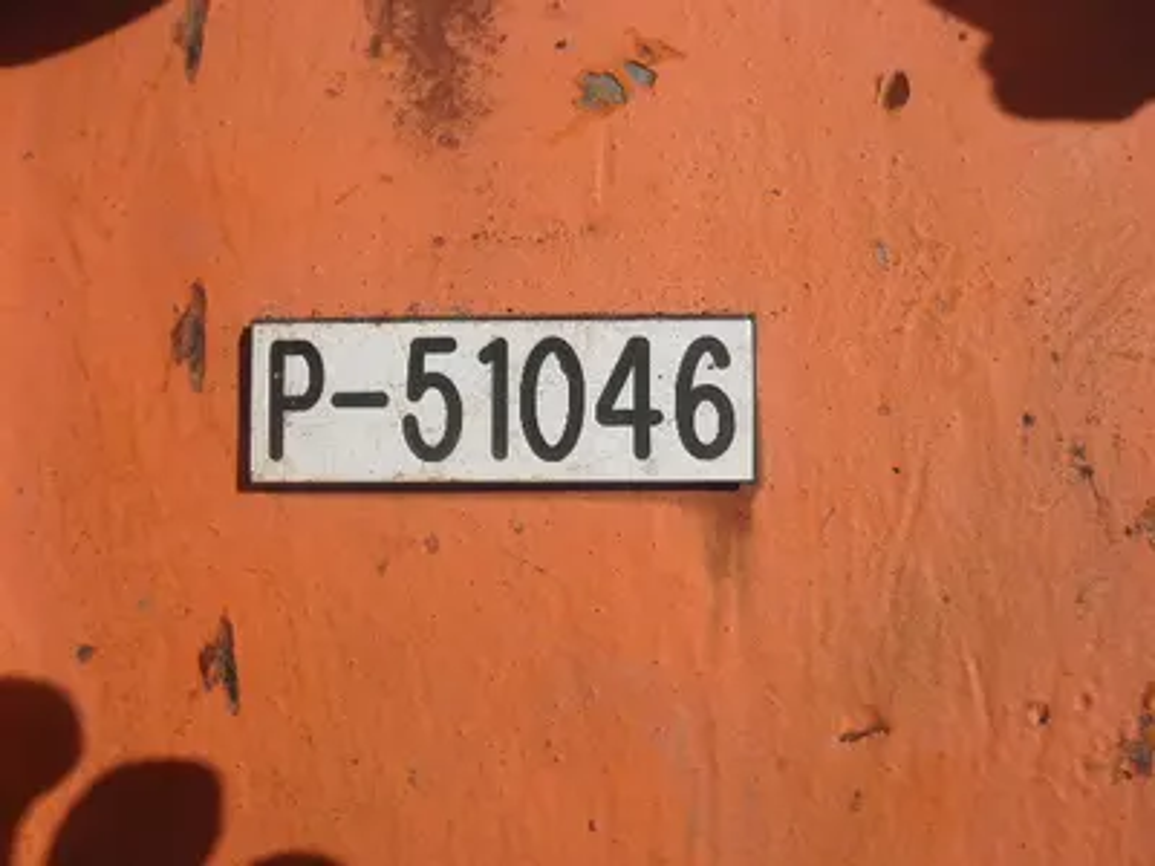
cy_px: 433
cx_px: 578
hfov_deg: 63.4
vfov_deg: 49.7
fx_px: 934
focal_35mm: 28
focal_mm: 5
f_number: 8.5
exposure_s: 1/250
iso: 64
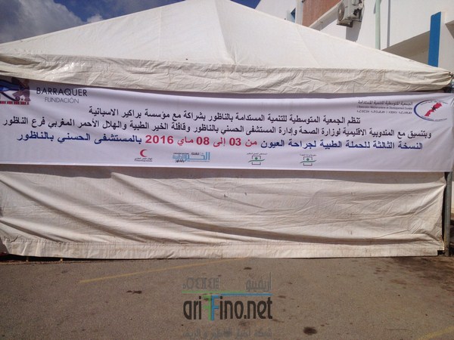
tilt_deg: -7.1
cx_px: 227
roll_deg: -1.2
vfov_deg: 40.7
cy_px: 170
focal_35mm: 35
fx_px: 459
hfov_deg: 52.6
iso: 50
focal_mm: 4.28
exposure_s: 1/6944
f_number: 2.4
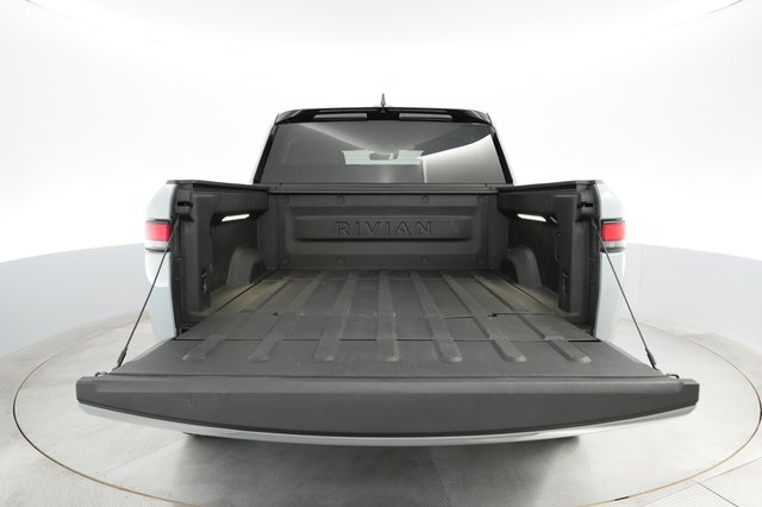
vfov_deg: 47.9
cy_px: 254
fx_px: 571
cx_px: 381
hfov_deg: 67.4
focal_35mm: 27
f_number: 4.5
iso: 4000
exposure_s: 1/100
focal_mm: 27
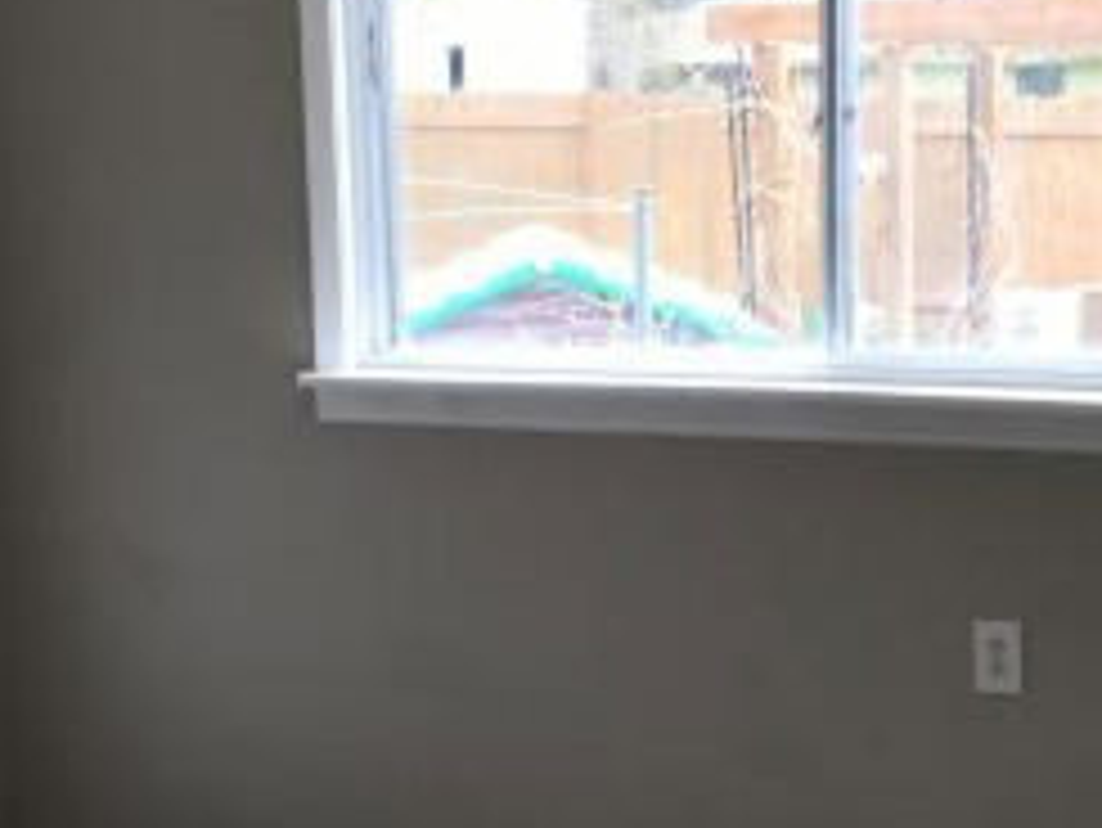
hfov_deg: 26.6
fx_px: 2325
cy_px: 436
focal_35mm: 73
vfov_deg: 20.2
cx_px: 679
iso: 25
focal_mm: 3.99
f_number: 1.8
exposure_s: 1/120
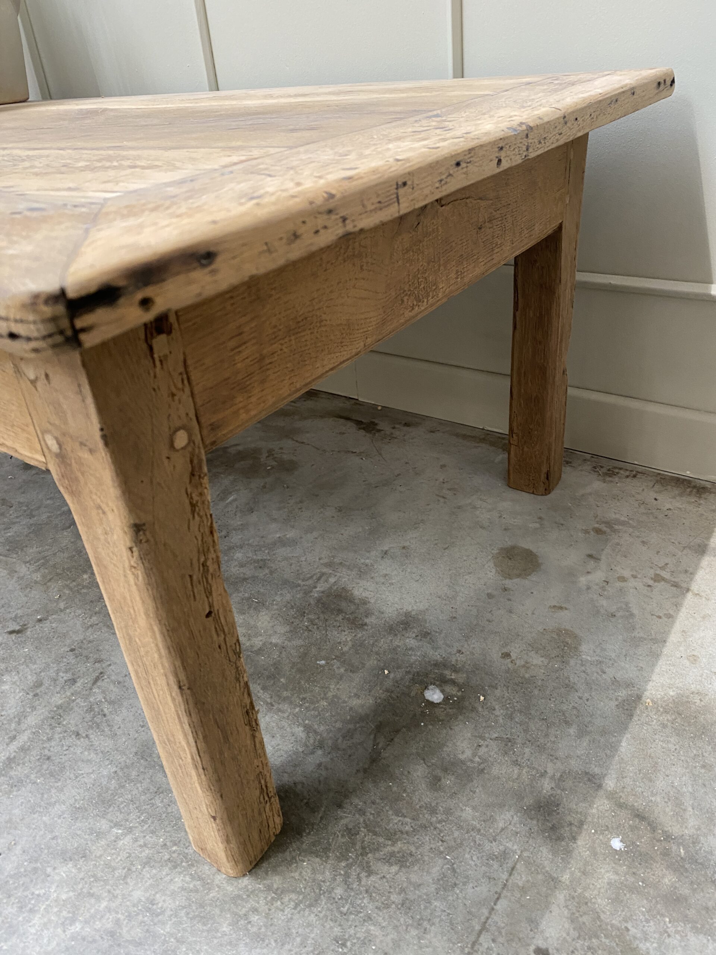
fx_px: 717
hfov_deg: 53.1
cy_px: 478
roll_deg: +6.4
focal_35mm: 26
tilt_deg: -29.7
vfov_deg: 67.3
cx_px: 358
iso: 250
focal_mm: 4.25
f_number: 1.8
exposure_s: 1/50
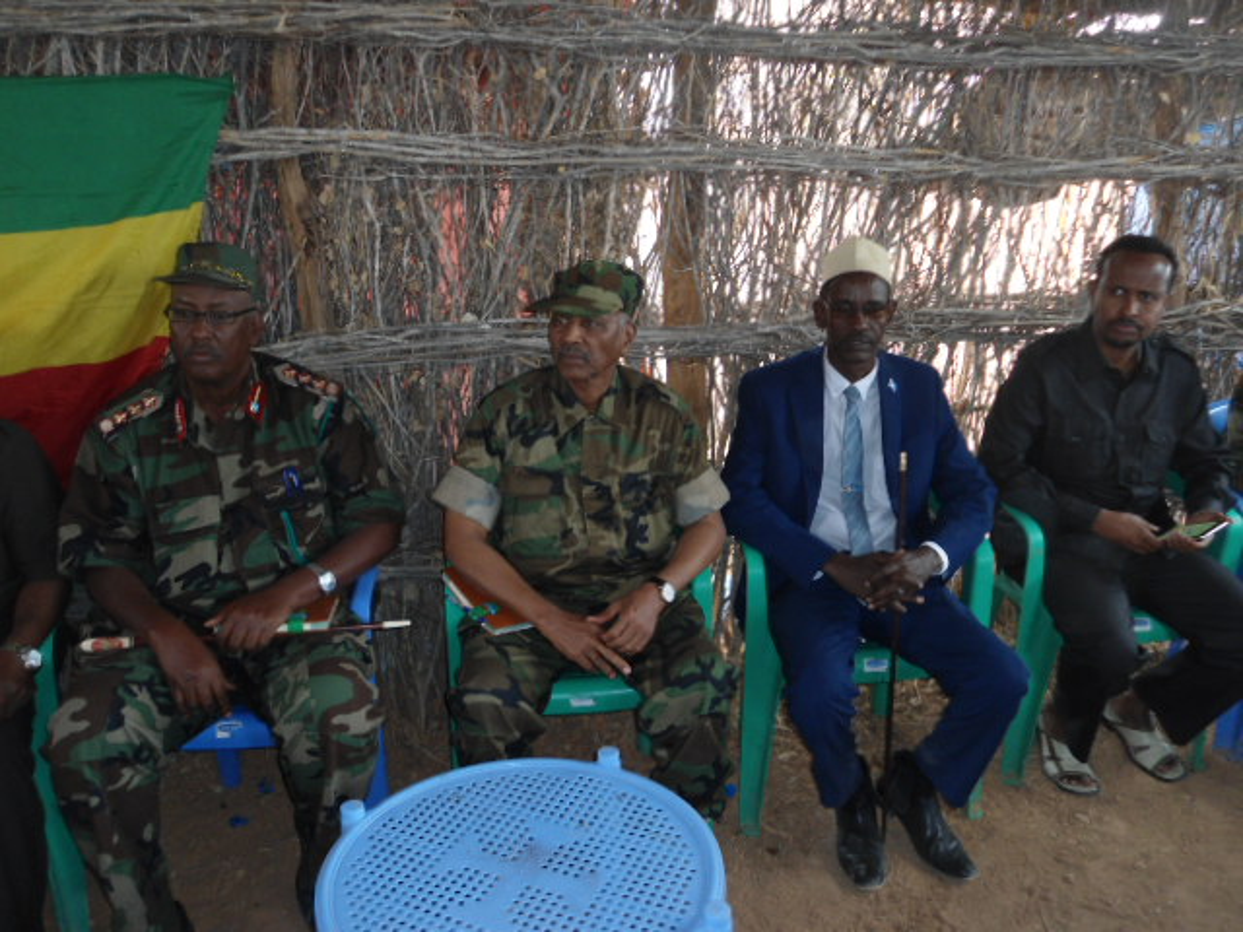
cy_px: 466
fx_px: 1113
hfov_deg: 58.4
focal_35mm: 31
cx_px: 622
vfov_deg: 45.4
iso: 100
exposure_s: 1/40
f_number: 3
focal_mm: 5.6
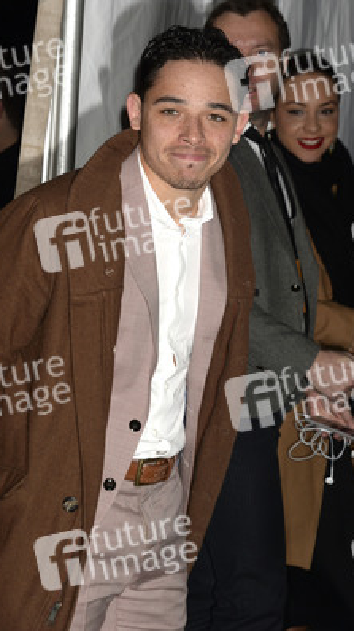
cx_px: 163
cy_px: 315
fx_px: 2205
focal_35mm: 132
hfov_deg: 9.2
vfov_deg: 16.3
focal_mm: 125
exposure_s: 1/250
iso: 800
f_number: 5.6
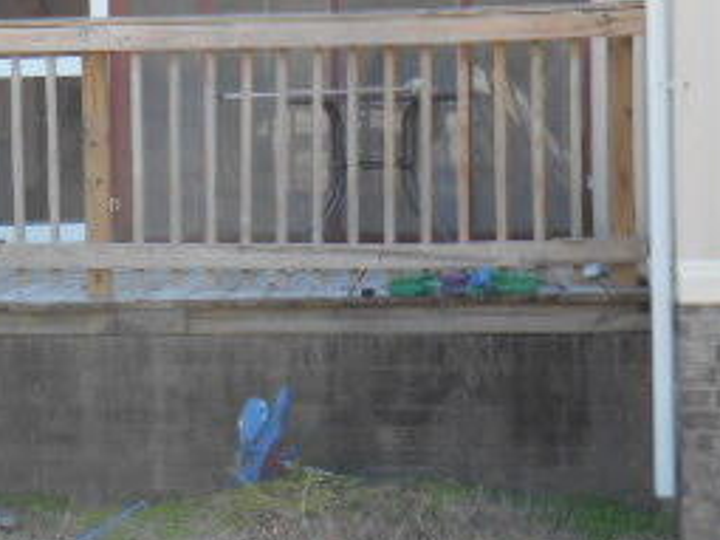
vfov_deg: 9.7
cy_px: 195
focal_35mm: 153
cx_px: 31
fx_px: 3181
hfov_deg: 12.8
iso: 80
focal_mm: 10.9
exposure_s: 1/80
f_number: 4.4
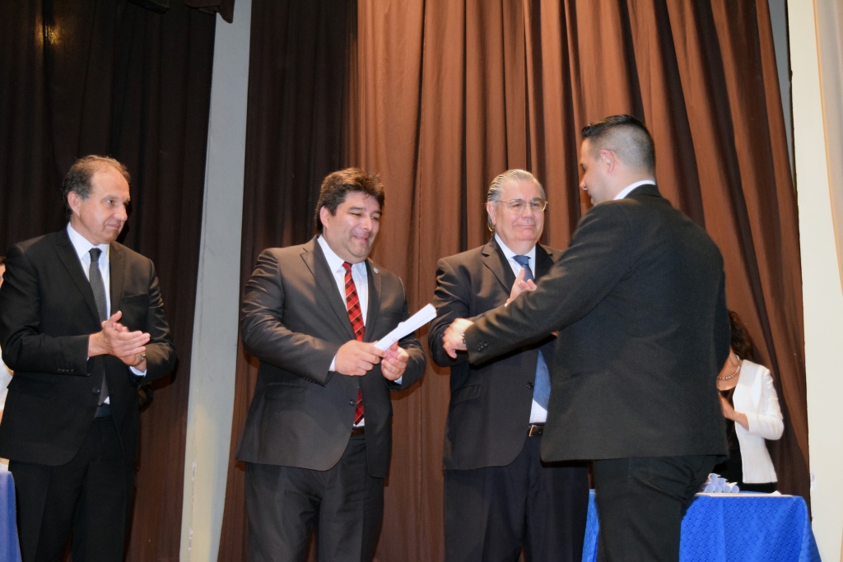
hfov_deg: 42.3
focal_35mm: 46
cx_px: 422
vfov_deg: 29.0
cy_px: 281
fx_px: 1089
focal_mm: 31
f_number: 4.2
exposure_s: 1/60
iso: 3200
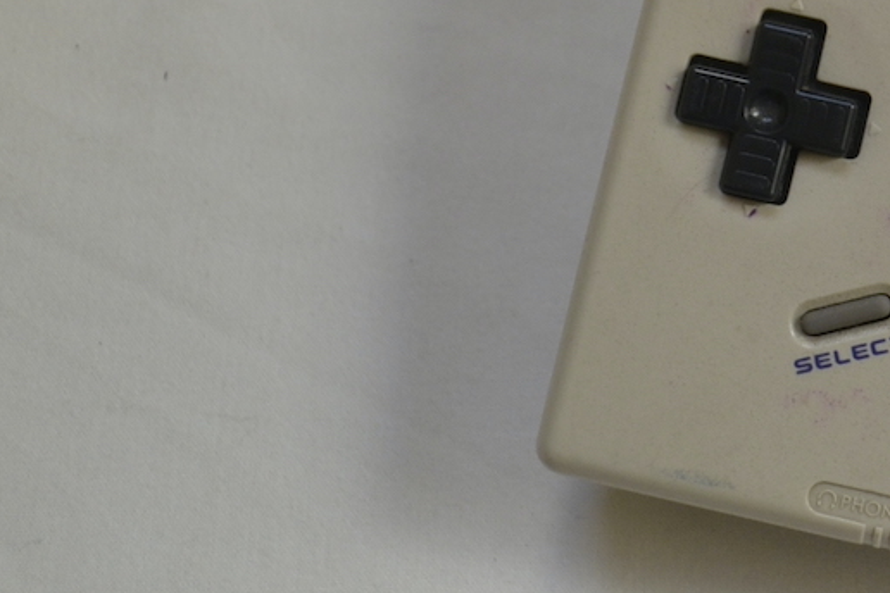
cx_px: 1135
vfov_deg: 14.1
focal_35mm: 93
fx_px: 2299
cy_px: -196
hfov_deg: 20.2
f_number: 4.5
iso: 400
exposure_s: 1/80
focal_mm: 20
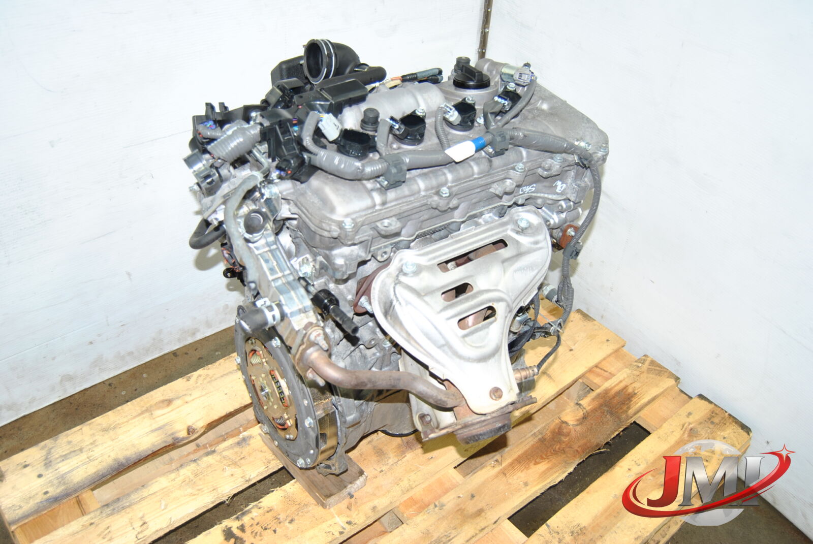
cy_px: 272
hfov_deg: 57.2
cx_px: 406
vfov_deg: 40.1
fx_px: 746
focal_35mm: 33
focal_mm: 22
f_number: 3.5
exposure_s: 1/60
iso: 100
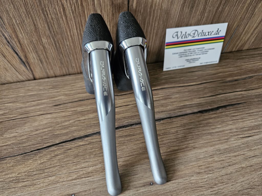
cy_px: 98
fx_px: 174
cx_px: 131
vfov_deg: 58.9
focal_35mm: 23
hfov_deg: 73.9
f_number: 1.8
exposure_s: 1/50
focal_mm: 5.4
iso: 640
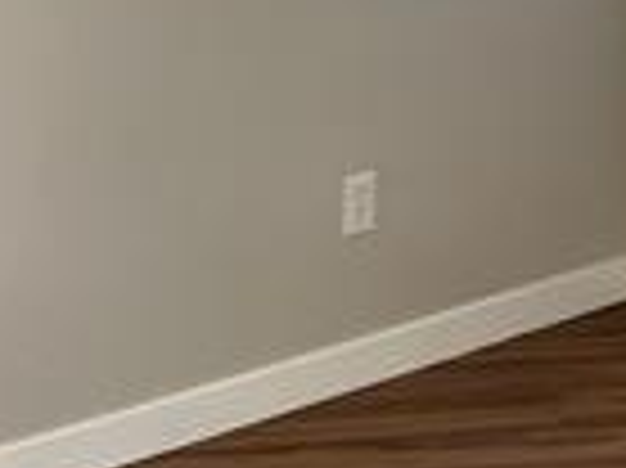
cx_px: 1171
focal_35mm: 120
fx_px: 2168
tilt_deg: +1.6
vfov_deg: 11.5
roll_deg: -0.9
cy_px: -342
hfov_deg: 14.3
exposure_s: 1/60
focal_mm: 4.2
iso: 80
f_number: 1.6
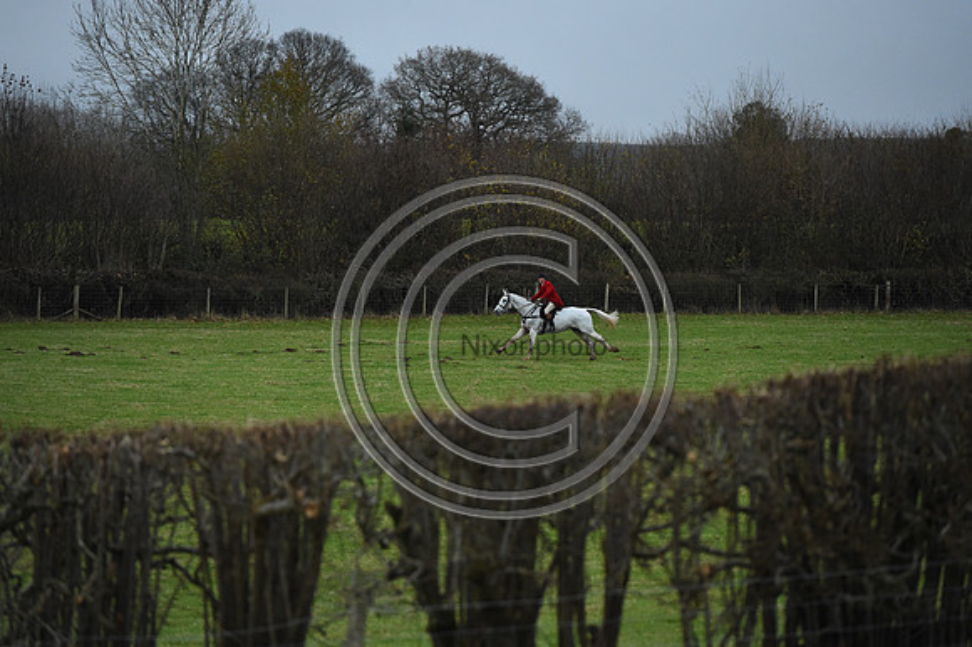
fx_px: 5397
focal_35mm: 200
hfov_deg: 10.3
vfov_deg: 6.9
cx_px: 486
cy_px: 324
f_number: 4.5
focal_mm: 200
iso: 3200
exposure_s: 1/1000
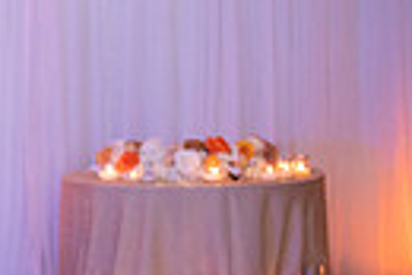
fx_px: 1478
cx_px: -402
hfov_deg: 13.6
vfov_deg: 10.6
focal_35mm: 129
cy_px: 229
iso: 1000
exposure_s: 1/160
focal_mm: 29
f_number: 2.8
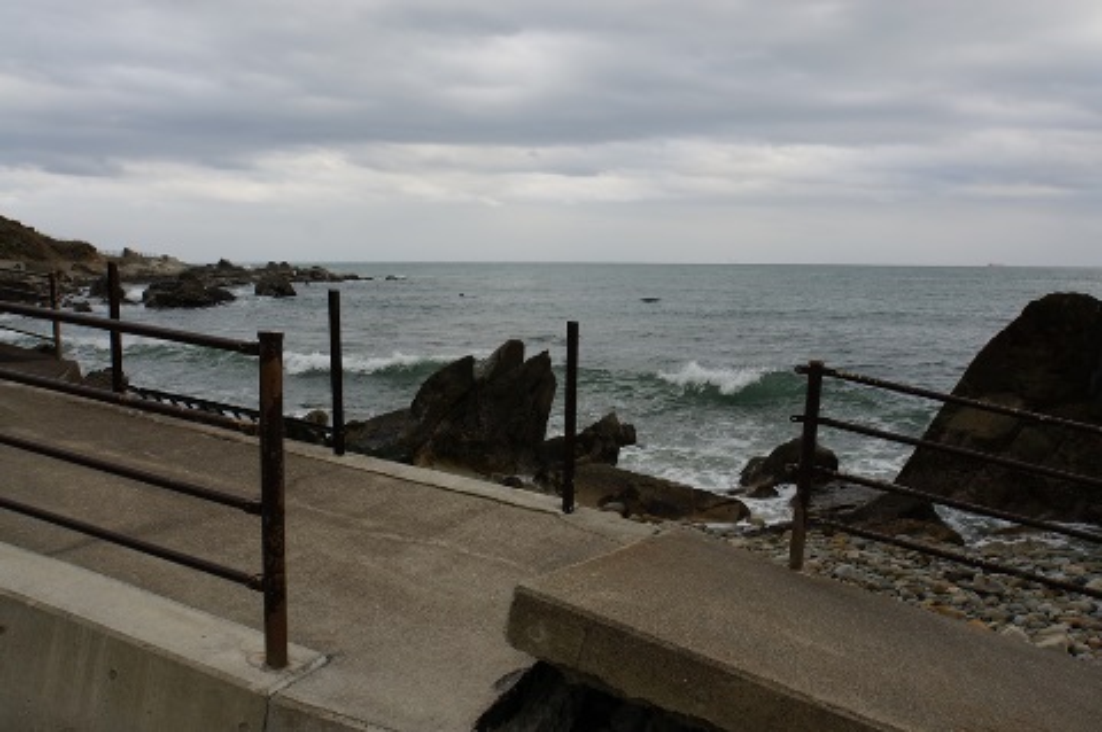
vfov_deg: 43.7
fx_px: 913
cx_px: 551
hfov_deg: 62.2
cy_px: 366
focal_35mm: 30
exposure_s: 1/80
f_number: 9
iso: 100
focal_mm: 19.9
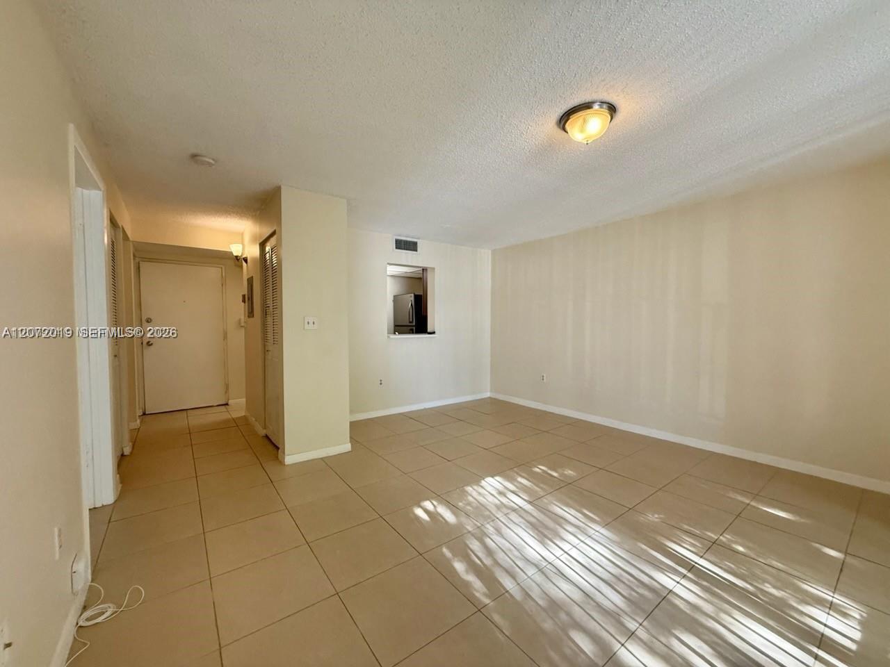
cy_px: 334
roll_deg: +0.2
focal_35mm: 14
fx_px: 360
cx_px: 445
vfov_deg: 85.7
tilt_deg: -1.8
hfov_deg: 102.1
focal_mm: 2.22
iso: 320
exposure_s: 1/120
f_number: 2.2
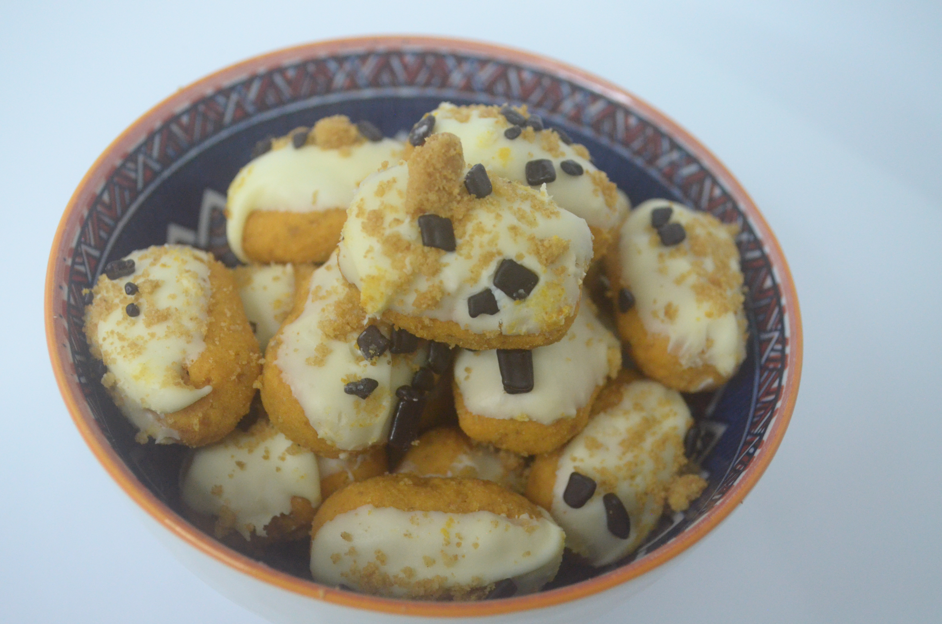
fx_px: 1371
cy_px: 312
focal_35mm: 52
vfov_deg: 25.6
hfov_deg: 37.9
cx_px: 471
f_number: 5.6
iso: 3200
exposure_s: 1/125
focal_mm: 35
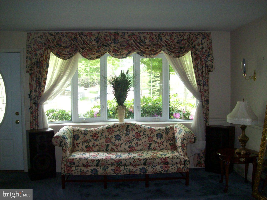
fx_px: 278
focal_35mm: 36
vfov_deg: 39.7
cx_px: 134
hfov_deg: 51.4
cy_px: 100
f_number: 2.7
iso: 200
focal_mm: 6
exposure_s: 1/92.9
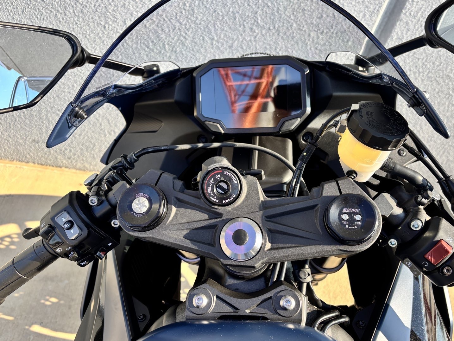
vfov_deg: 48.2
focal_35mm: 29
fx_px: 380
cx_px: 243
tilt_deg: -46.8
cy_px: 185
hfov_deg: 61.6
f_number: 1.6
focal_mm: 5.96
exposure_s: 1/662
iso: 50
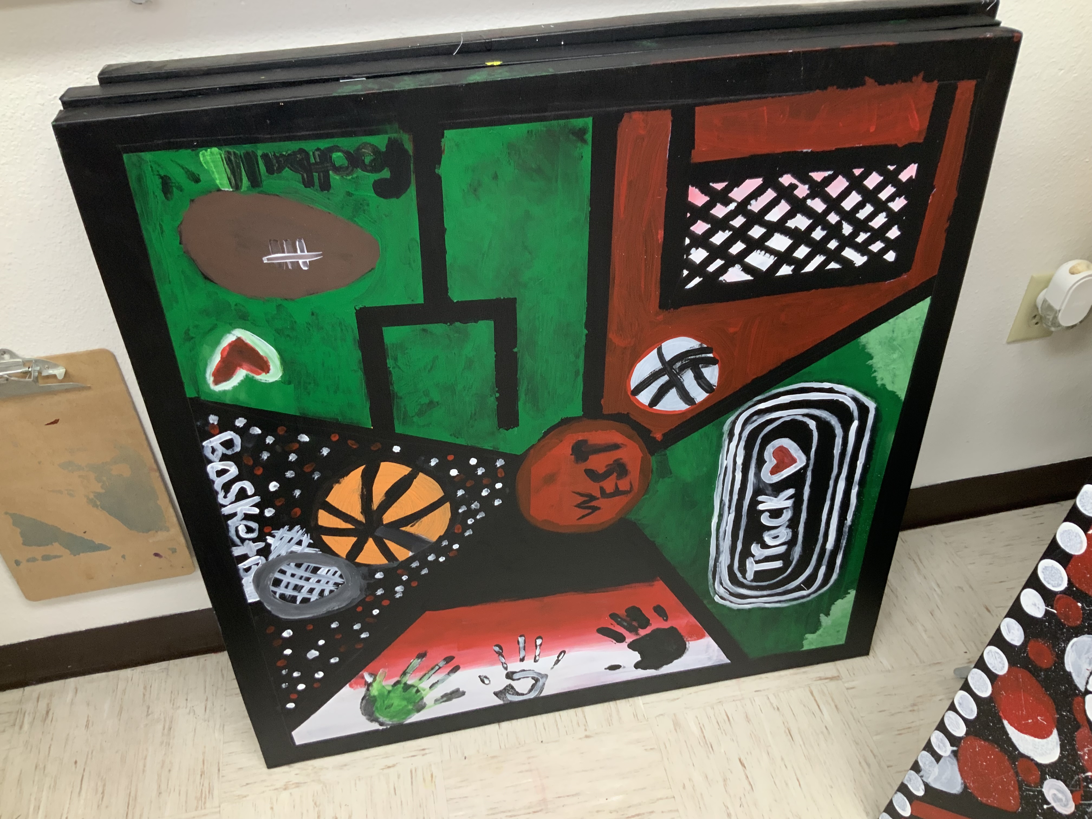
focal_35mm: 29
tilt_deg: -41.8
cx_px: 546
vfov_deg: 48.2
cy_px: 410
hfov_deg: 61.7
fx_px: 915
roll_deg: +0.8
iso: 125
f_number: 1.8
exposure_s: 1/60
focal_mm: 3
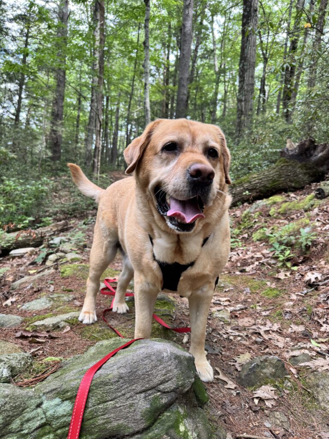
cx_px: 164
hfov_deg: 56.8
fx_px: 304
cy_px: 220
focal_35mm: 24
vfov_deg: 71.6
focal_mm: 6.76
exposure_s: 1/121
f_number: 1.78
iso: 125
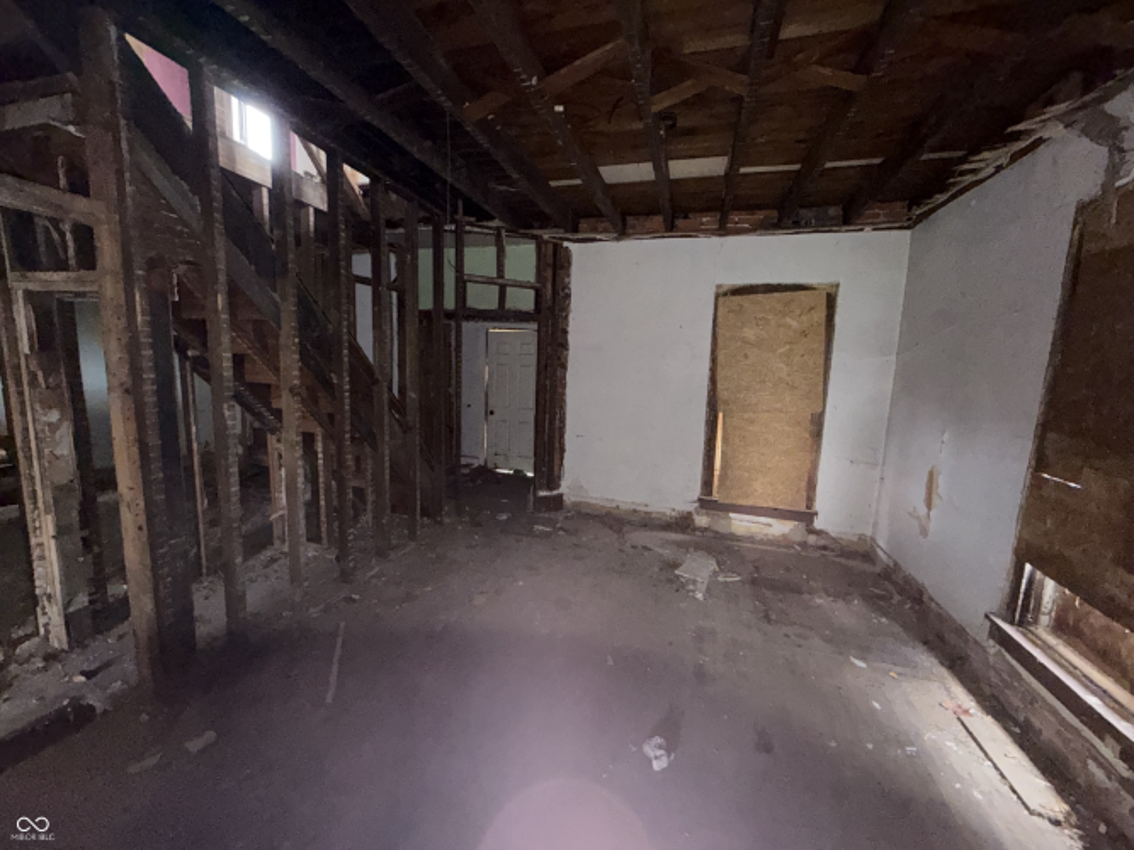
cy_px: 425
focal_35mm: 14
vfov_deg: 85.7
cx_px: 567
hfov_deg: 102.1
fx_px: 459
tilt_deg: -7.5
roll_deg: -1.6
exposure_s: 1/20
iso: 640
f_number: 2.2
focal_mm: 2.22
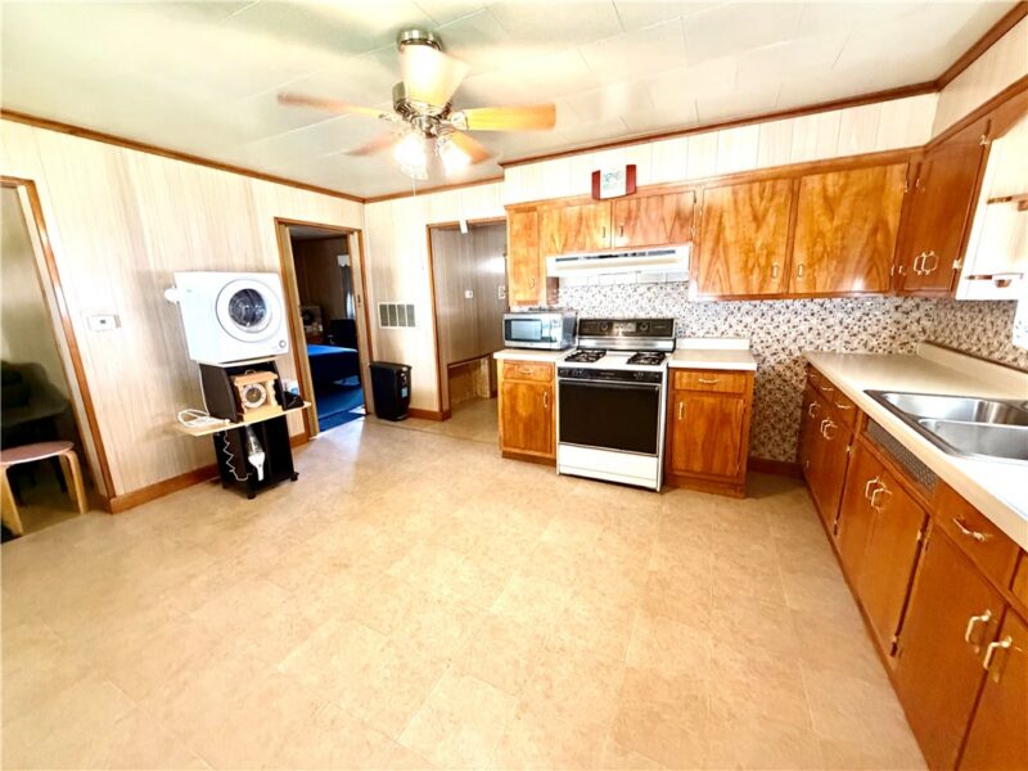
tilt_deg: -14.4
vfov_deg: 85.7
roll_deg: +2.6
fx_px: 416
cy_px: 386
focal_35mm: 14
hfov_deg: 102.1
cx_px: 514
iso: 640
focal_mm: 2.22
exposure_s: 1/60
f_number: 2.2
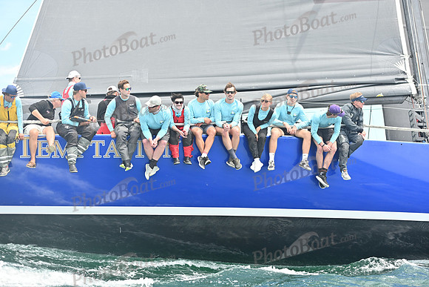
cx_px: 214
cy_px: 144
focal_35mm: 70
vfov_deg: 19.5
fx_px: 834
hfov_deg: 28.8
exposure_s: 1/1250
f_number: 3.5
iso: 250
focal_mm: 70
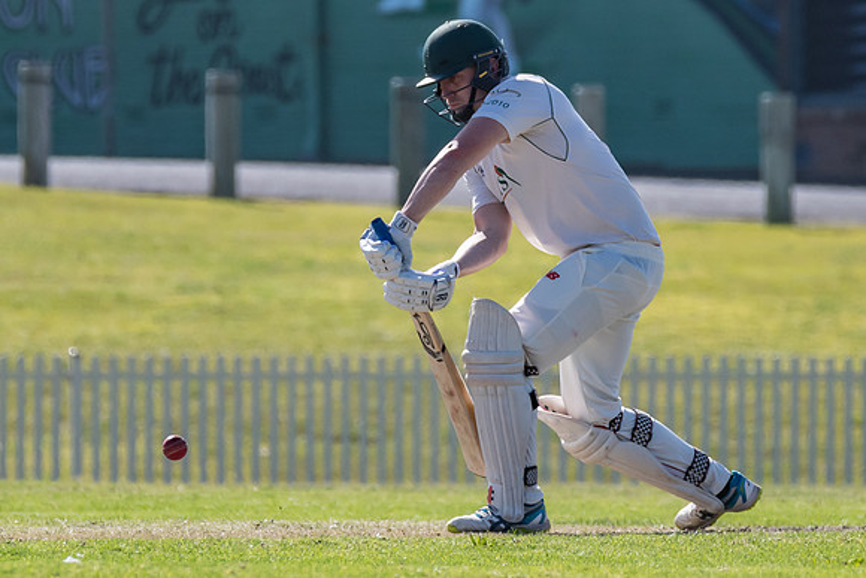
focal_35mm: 889
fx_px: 21387
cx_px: 484
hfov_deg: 2.3
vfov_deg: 1.5
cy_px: 227
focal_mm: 380
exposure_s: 1/2500
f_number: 7.1
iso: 640
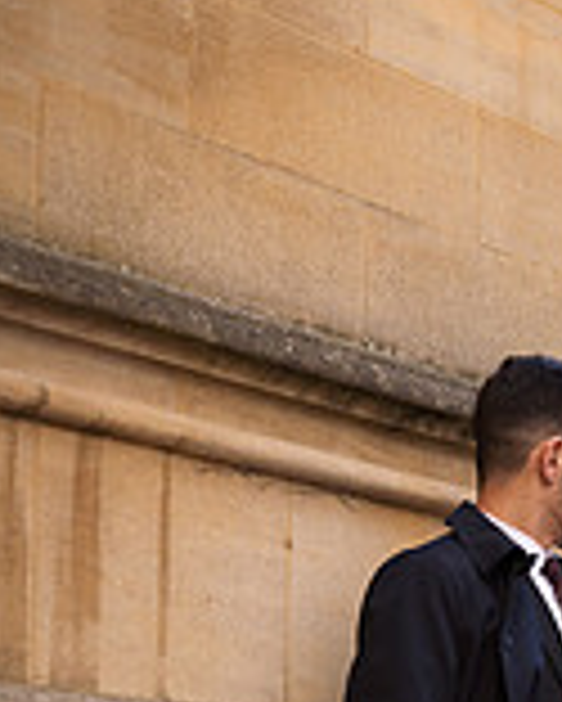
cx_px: 652
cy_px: 734
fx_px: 2804
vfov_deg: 14.0
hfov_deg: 11.3
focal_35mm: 135
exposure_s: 1/320
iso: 200
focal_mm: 50
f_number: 4
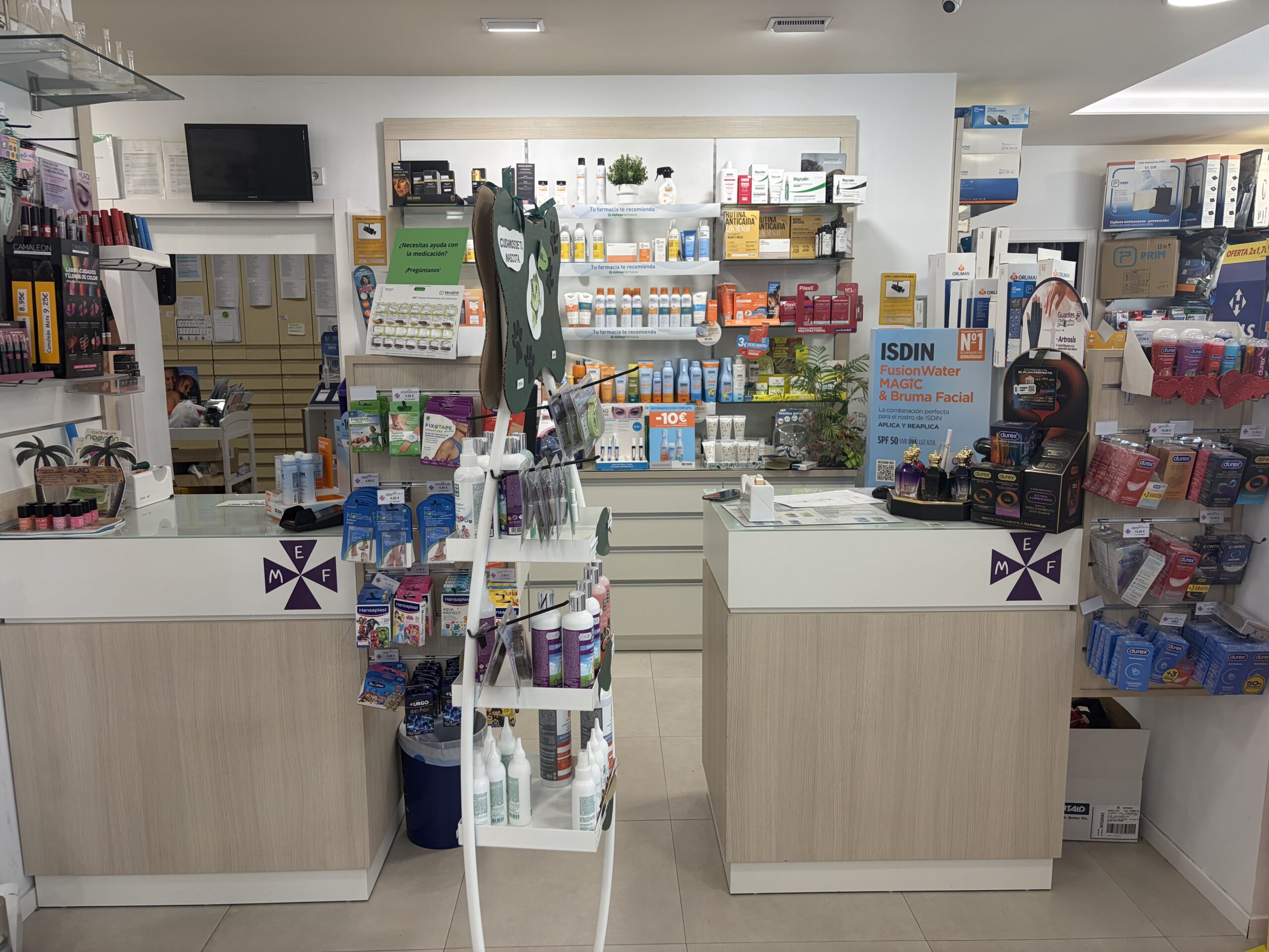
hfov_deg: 67.3
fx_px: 953
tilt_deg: -8.5
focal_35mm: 26
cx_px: 634
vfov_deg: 53.1
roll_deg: +0.9
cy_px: 476
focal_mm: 5.96
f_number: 1.6
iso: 50
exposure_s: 1/100
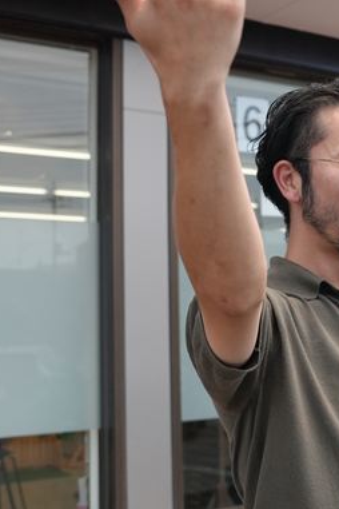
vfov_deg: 31.3
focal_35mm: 64
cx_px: 290
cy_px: 184
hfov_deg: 20.9
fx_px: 902
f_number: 4
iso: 1250
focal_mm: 30.4
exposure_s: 1/160
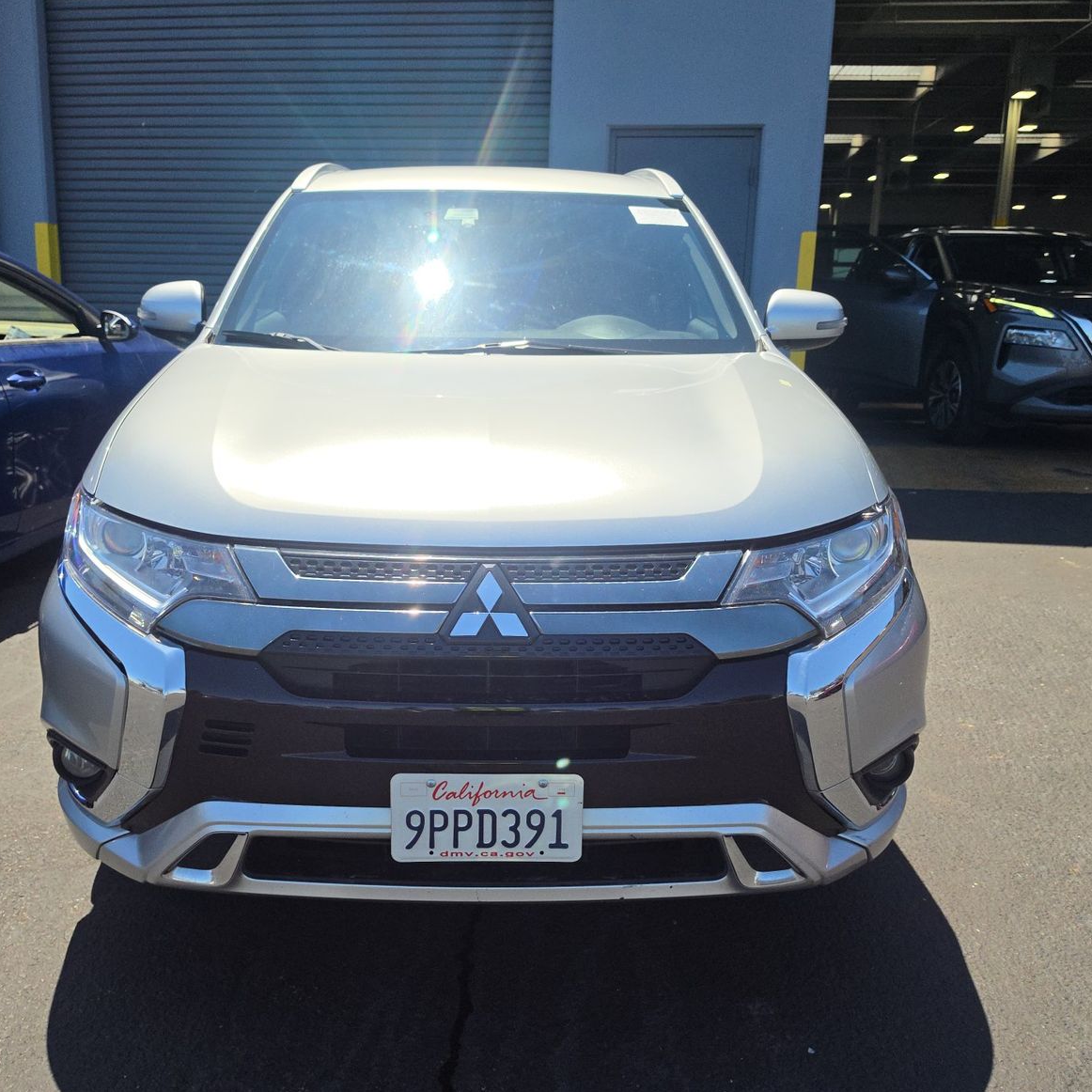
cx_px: 508
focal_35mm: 28
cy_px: 532
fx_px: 999
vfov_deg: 57.3
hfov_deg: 57.2
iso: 43
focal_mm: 6.5
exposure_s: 1/7940
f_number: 1.4
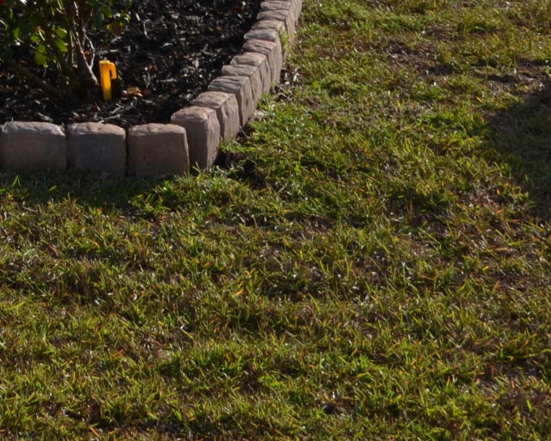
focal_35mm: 169
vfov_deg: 8.9
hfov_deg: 11.1
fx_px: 2756
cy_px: -228
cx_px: -183
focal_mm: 30
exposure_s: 1/250
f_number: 7.1
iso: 100
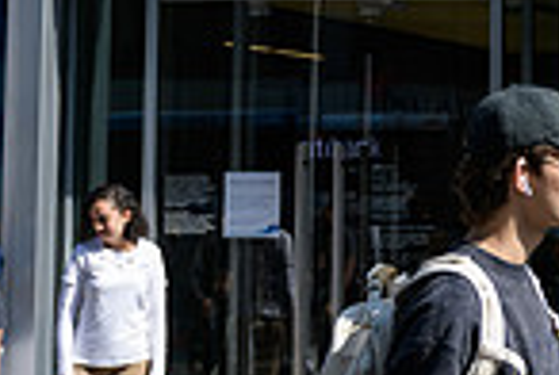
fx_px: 1603
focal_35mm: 103
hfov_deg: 18.9
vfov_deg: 13.3
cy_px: 59
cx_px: 639
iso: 200
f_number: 3.2
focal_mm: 26
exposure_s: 1/2500
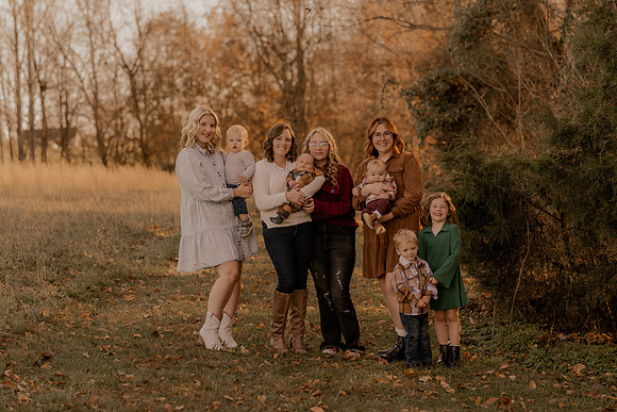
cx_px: 308
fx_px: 1457
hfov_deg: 23.9
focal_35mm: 85
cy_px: 206
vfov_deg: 16.1
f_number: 2.8
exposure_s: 1/320
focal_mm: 85
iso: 200
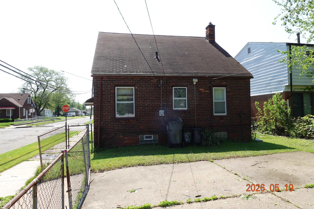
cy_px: 104
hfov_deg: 73.7
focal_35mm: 24
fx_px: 209
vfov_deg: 53.1
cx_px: 157
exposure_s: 1/250
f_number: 5.6
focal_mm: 9.4
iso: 125
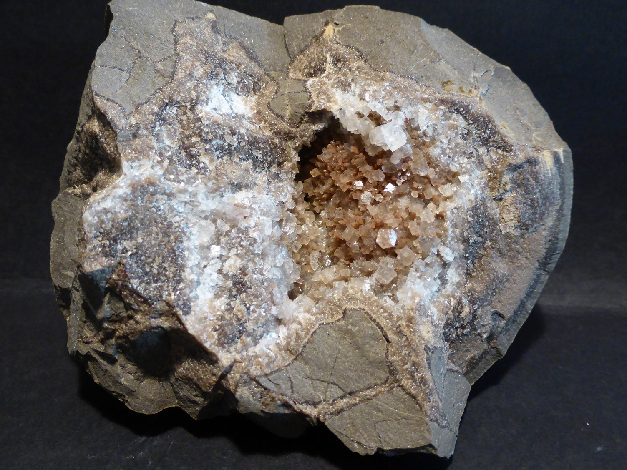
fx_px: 598
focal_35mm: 33
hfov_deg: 55.3
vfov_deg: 42.9
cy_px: 238
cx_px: 303
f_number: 3.6
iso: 400
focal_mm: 5.4
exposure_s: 1/40
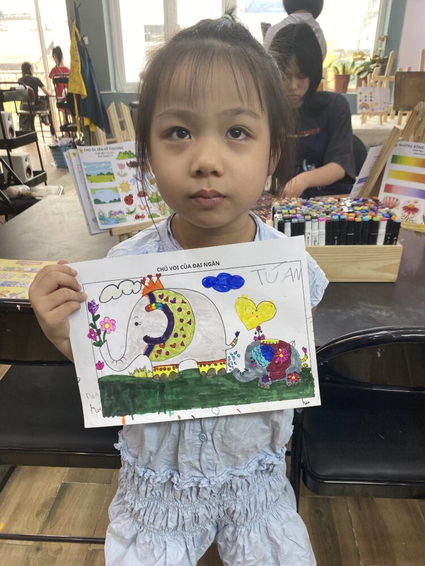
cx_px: 212
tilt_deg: -26.2
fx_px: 426
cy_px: 283
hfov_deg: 53.1
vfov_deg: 67.3
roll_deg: +1.4
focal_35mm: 26
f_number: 1.8
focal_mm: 4.25
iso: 100
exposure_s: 1/100
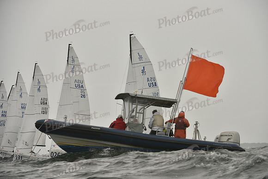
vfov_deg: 6.9
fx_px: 1489
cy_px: 90
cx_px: 134
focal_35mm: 200
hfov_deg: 10.3
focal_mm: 200
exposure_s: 1/1250
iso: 400
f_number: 6.3
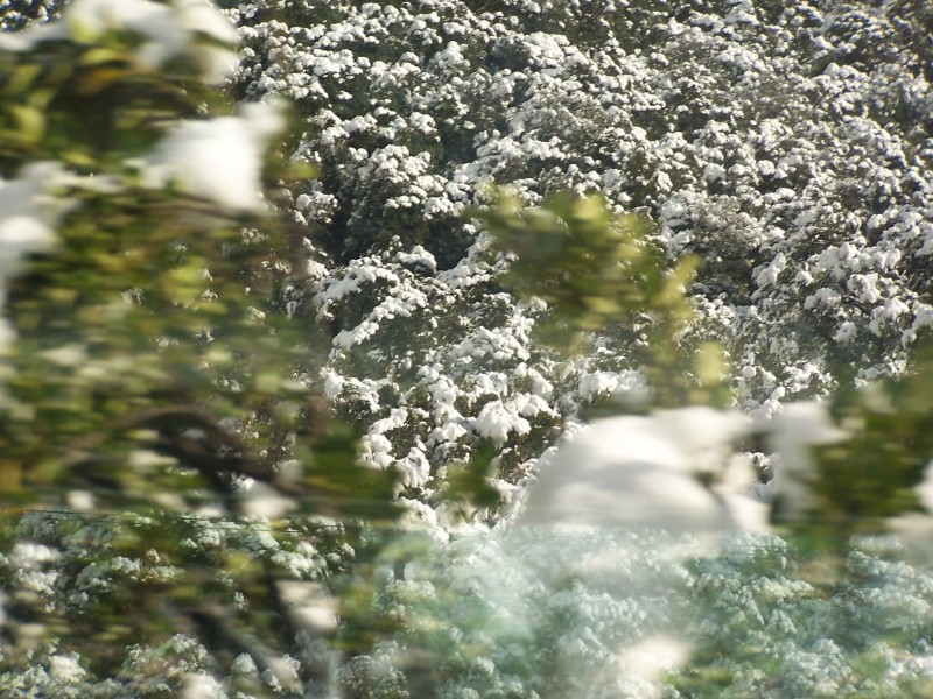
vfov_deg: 8.8
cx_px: 466
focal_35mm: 169
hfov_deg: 11.7
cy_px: 350
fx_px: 4555
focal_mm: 28
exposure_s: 1/350
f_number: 3.2
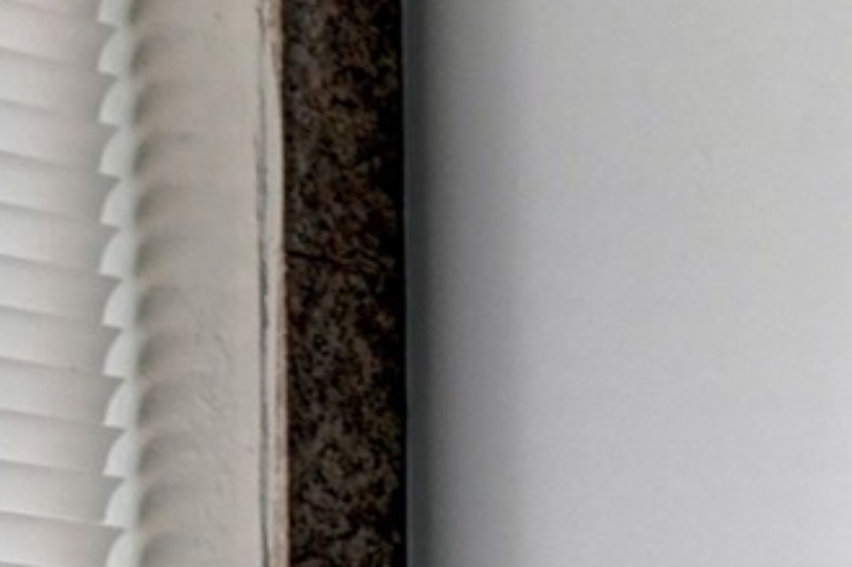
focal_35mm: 198
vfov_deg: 6.7
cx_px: 2157
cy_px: 1111
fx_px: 4683
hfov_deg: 9.2
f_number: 8
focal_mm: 30
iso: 400
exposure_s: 1/4
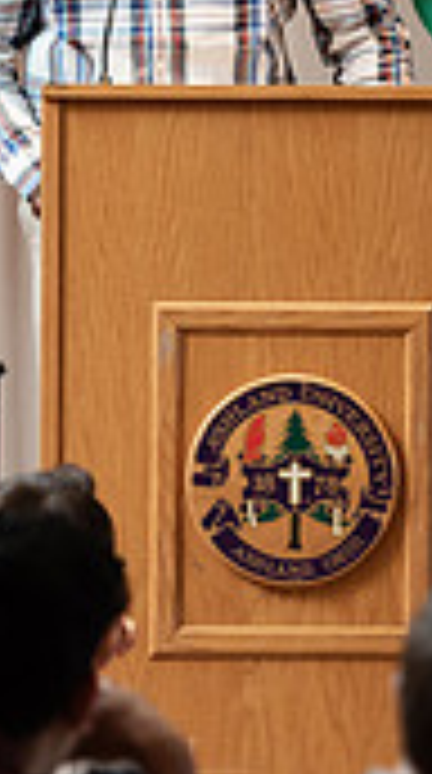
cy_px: 286
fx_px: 8419
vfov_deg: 5.3
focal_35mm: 411
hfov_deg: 2.9
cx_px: 382
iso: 1250
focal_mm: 116
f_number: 3.2
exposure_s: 1/200
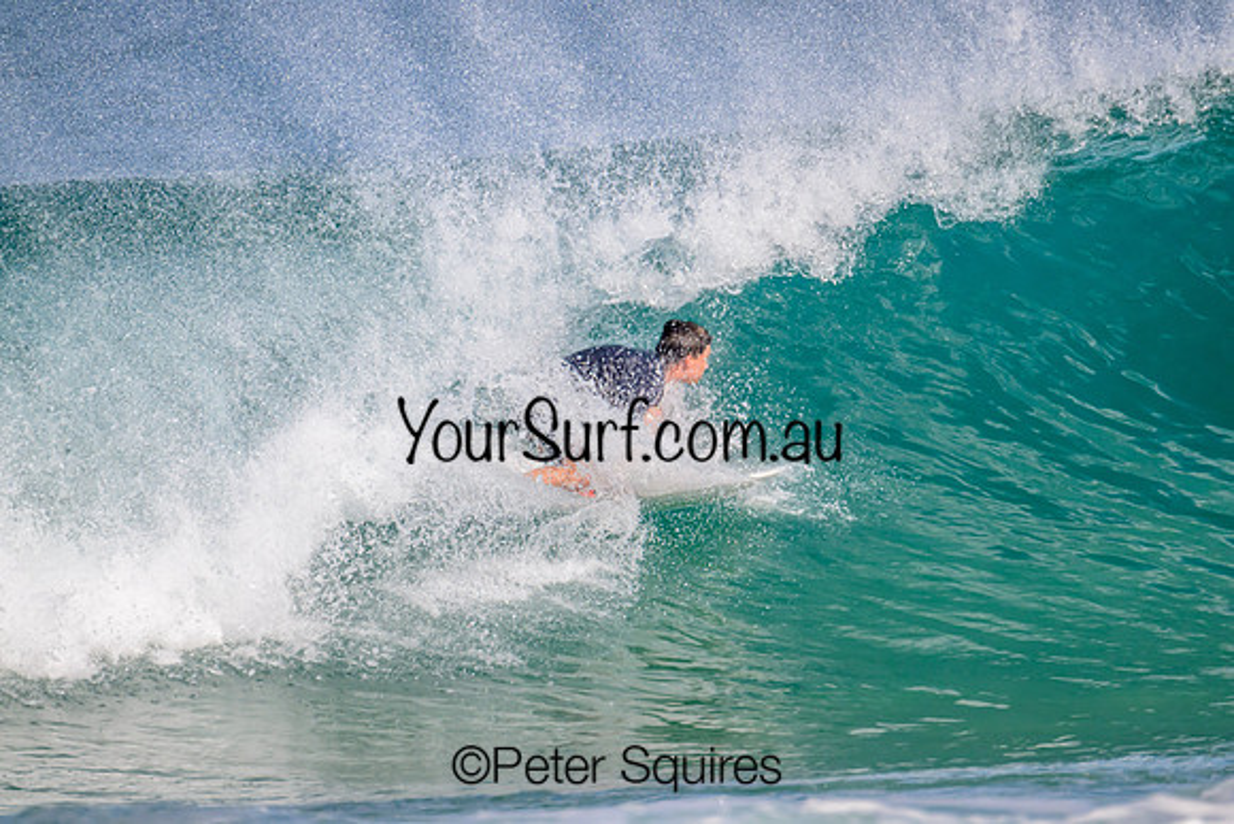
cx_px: 656
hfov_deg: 2.7
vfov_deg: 1.8
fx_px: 26238
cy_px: 410
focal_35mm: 765
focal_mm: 720
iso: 1100
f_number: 11
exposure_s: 1/2000
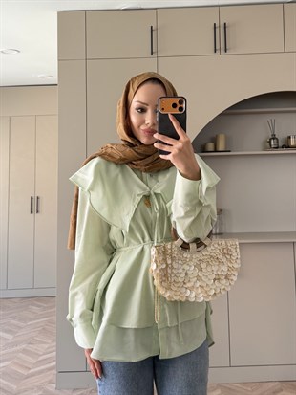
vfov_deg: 71.6
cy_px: 198
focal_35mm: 24
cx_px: 148
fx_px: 273
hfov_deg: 56.8
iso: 100
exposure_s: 1/121
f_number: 1.78
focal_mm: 6.76
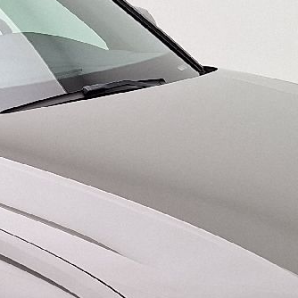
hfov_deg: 14.3
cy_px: 343
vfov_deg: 14.5
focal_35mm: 117
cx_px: -87
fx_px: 1140
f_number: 1.8
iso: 50
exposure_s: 1/100
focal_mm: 5.54
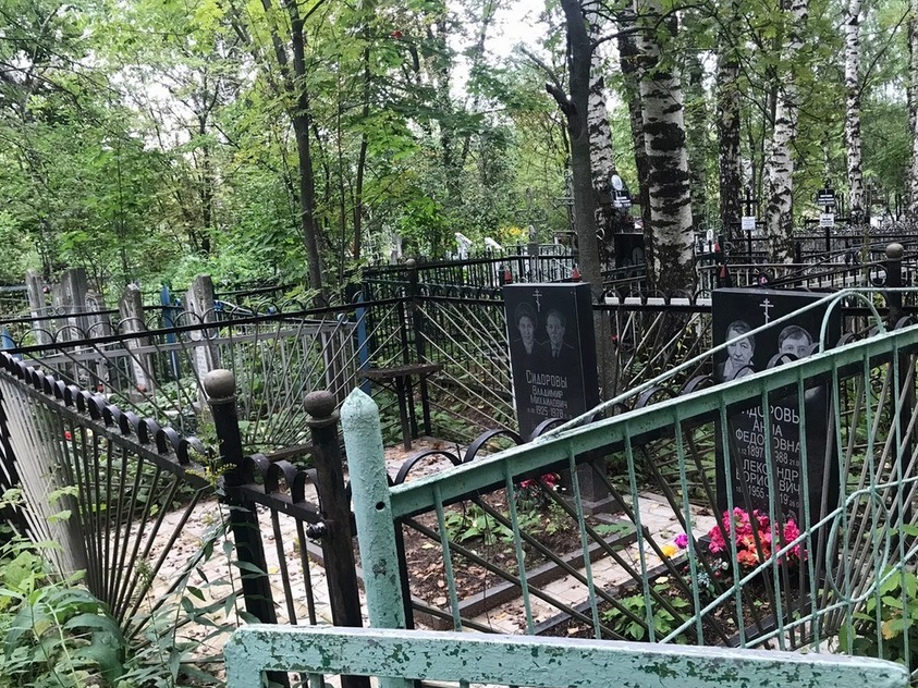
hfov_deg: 53.7
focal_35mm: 34
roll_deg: +6.3
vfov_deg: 41.6
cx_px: 542
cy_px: 417
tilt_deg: -13.4
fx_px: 902
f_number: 1.8
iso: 32
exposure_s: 1/33
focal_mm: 3.99
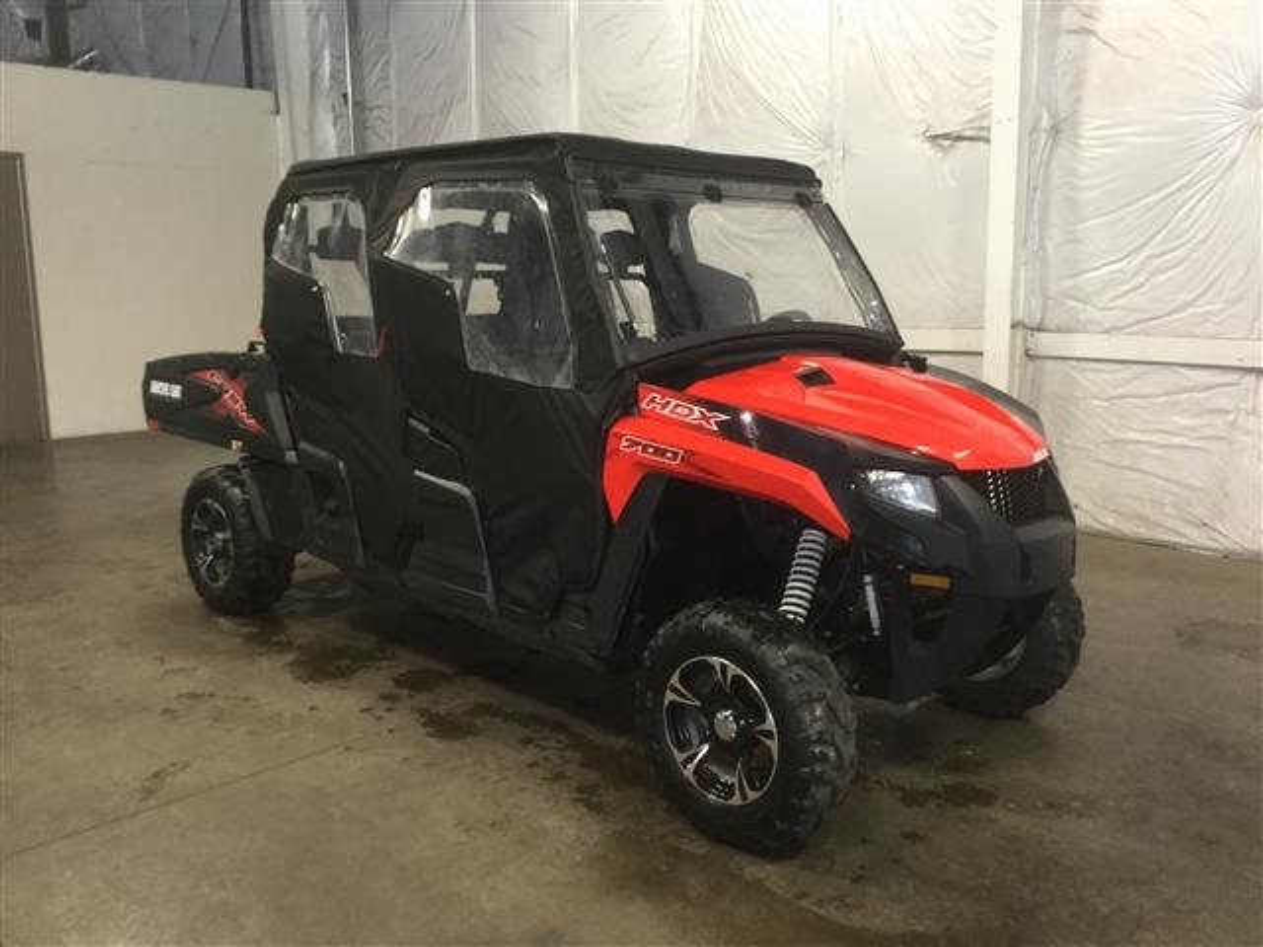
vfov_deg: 45.4
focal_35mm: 31
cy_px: 474
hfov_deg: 58.4
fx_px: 1131
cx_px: 632
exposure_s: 1/30
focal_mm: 3.3
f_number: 2.4
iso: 80
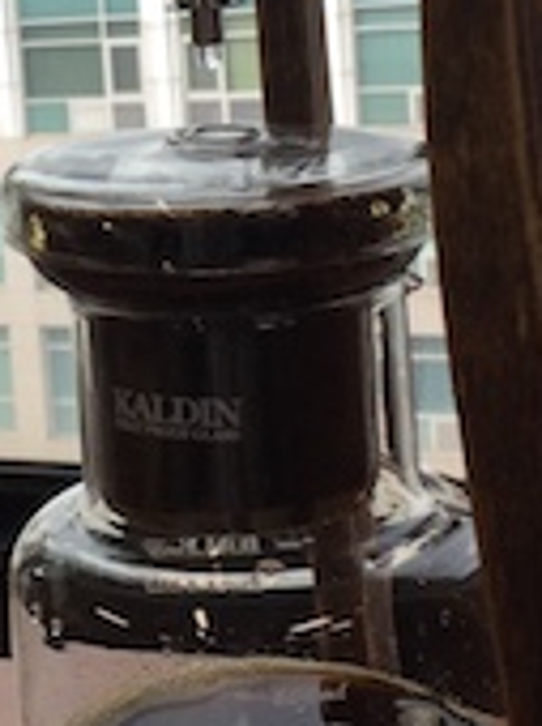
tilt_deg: -4.8
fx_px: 1905
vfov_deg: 21.3
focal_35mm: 91
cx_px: -4
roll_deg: +5.8
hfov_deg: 15.9
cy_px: 126
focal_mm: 4.15
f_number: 2.2
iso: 32
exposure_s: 1/120
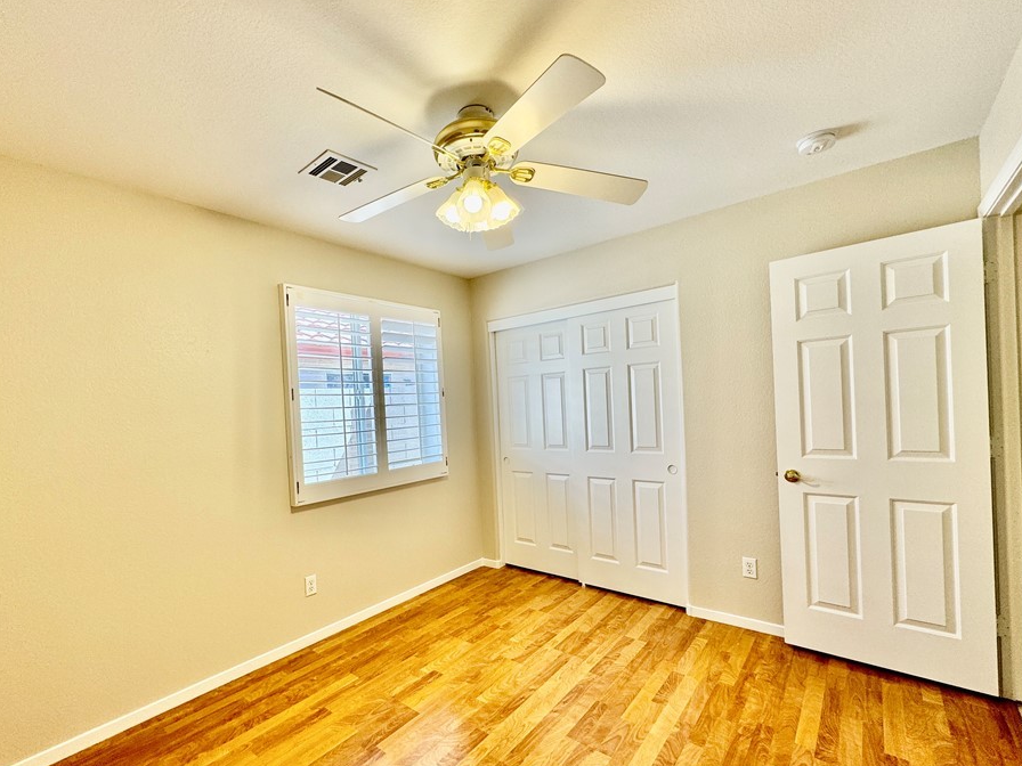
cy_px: 414
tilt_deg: -1.1
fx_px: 472
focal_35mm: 16
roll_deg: +2.9
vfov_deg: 78.0
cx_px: 469
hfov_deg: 94.3
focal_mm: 2.22
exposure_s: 1/99
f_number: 2.2
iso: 50
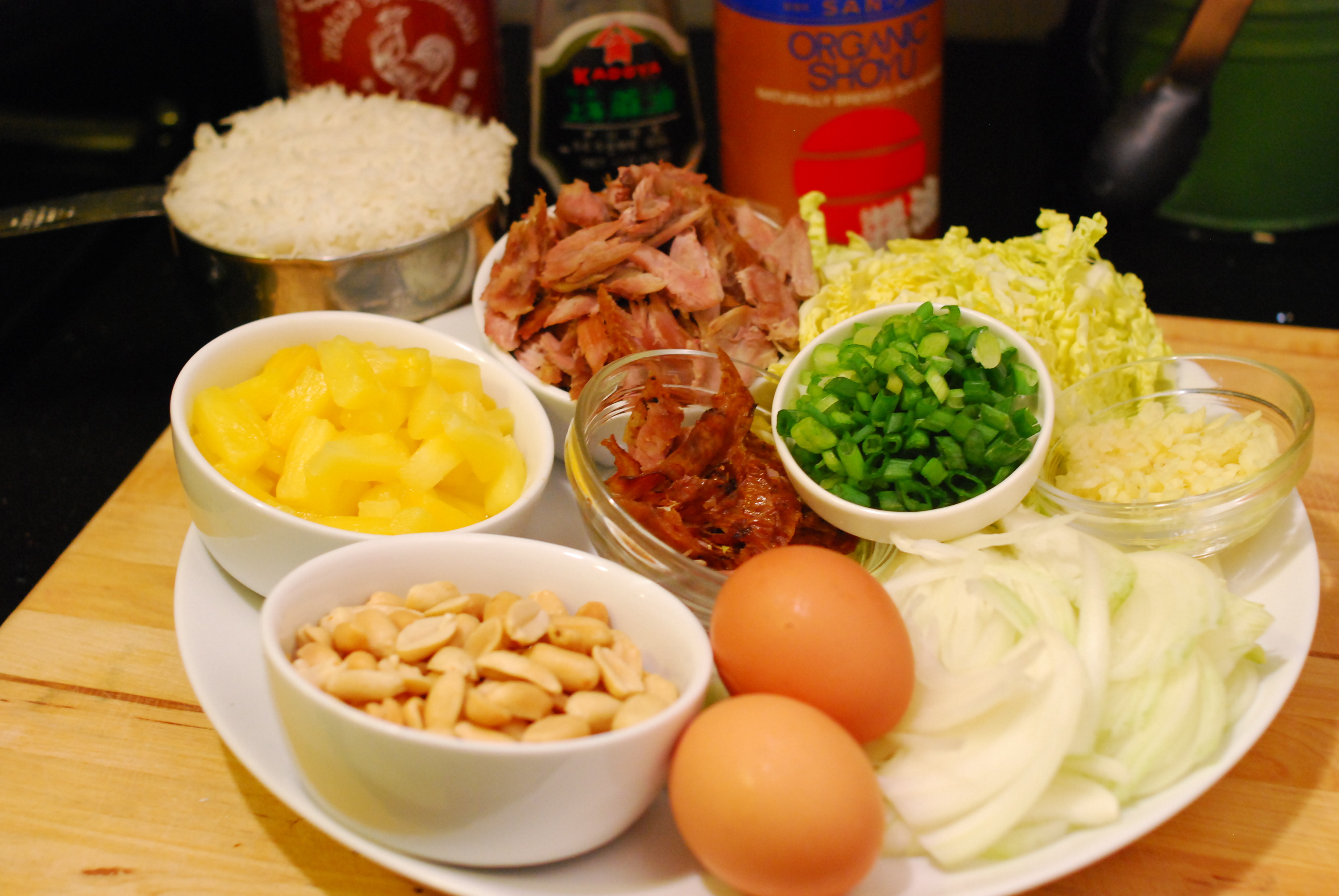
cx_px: 670
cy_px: 448
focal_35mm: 52
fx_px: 1955
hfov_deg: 37.8
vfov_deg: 25.8
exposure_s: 1/30
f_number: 4.5
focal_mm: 35
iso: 1100
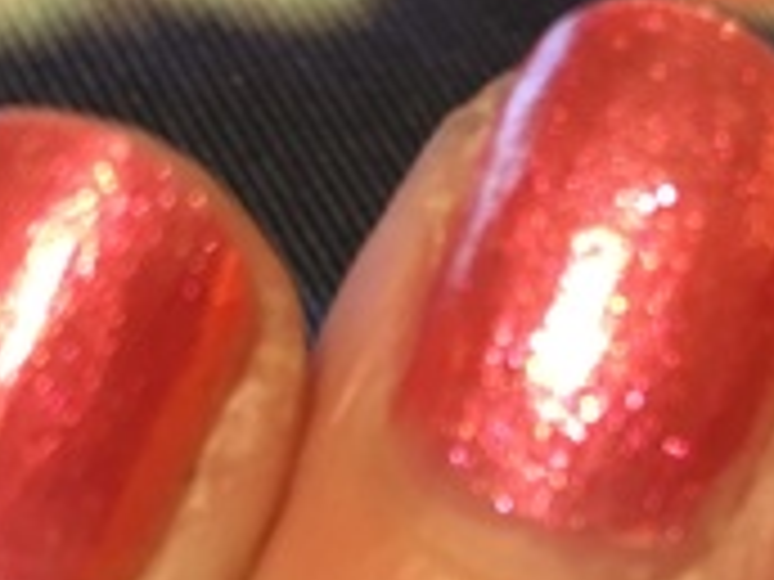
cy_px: 787
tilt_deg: -34.5
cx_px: 567
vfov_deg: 14.0
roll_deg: -2.5
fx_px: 2258
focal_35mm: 101
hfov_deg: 19.3
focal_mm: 4.15
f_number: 2.2
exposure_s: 1/33
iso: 100
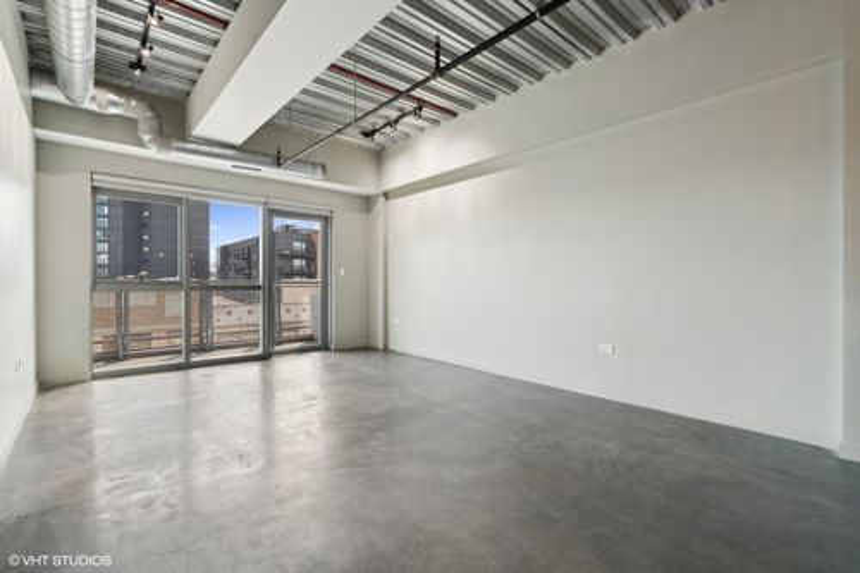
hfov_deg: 96.8
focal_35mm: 16
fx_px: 382
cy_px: 286
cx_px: 430
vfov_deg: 73.7
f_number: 8
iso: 320
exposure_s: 1/40
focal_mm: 16
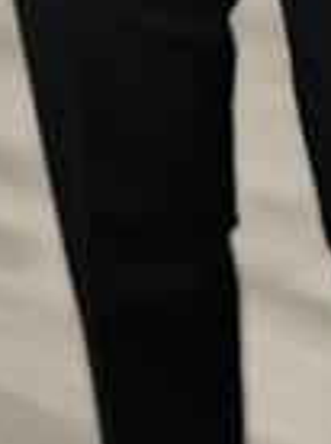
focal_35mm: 144
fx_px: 1842
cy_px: -127
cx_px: 151
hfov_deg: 10.3
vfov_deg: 13.3
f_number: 1.78
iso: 250
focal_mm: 6.86
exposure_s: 1/100
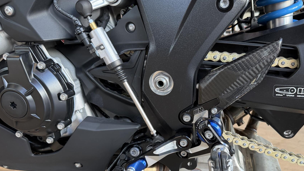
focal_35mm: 31
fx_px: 250
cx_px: 179
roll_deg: +1.5
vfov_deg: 37.3
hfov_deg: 62.2
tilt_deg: -9.9
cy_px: 117
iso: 200
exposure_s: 1/120
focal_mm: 6.76
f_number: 1.78
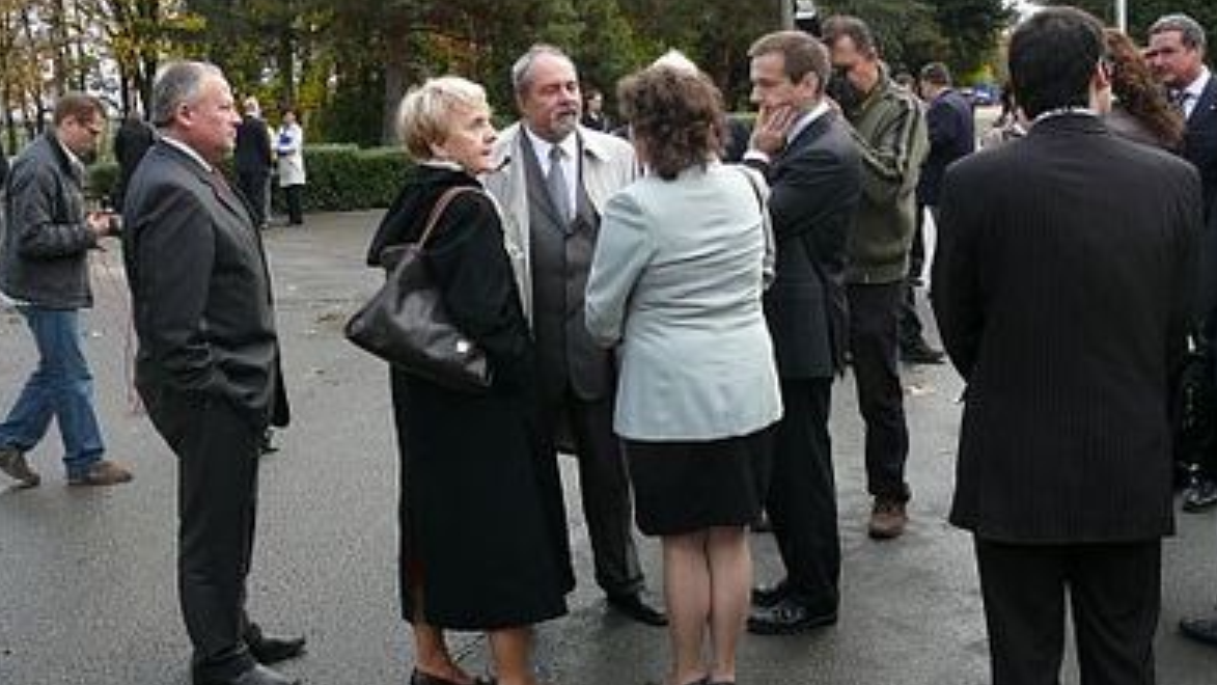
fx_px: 1259
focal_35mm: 39
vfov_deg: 30.4
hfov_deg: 51.6
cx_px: 610
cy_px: 280
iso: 100
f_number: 4
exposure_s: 1/100
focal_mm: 7.4
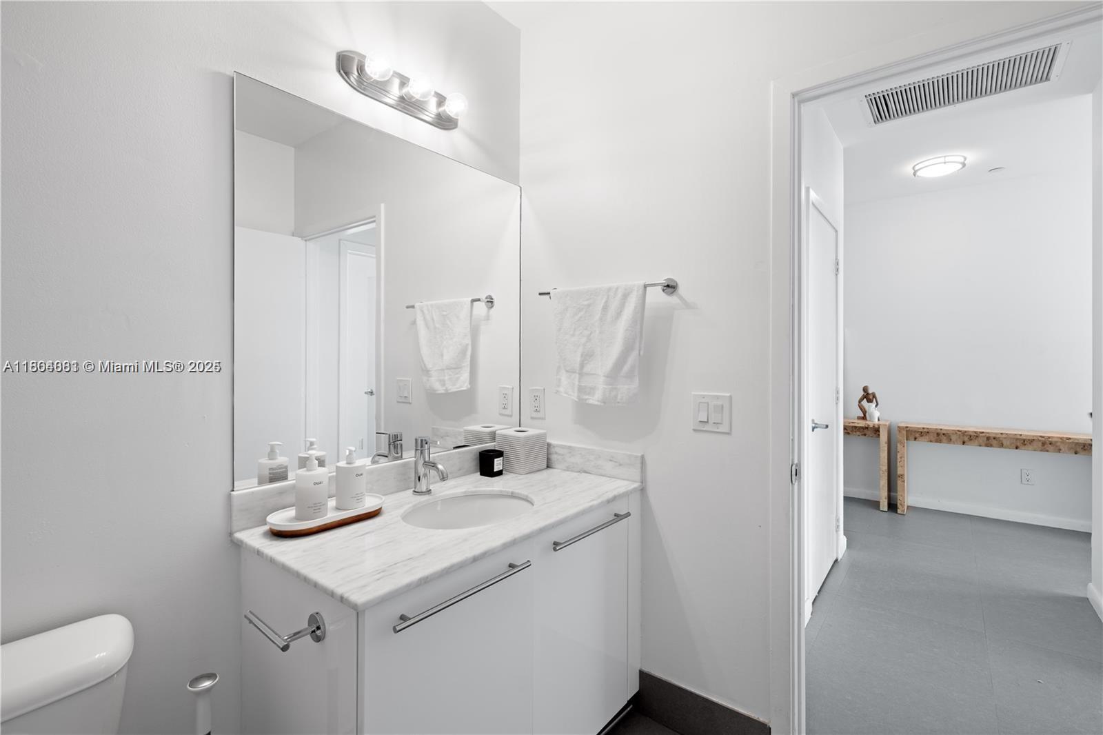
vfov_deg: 73.7
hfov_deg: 96.7
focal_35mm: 16
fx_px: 490
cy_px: 368
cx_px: 552
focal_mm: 16
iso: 200
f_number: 10
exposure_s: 1/1.67
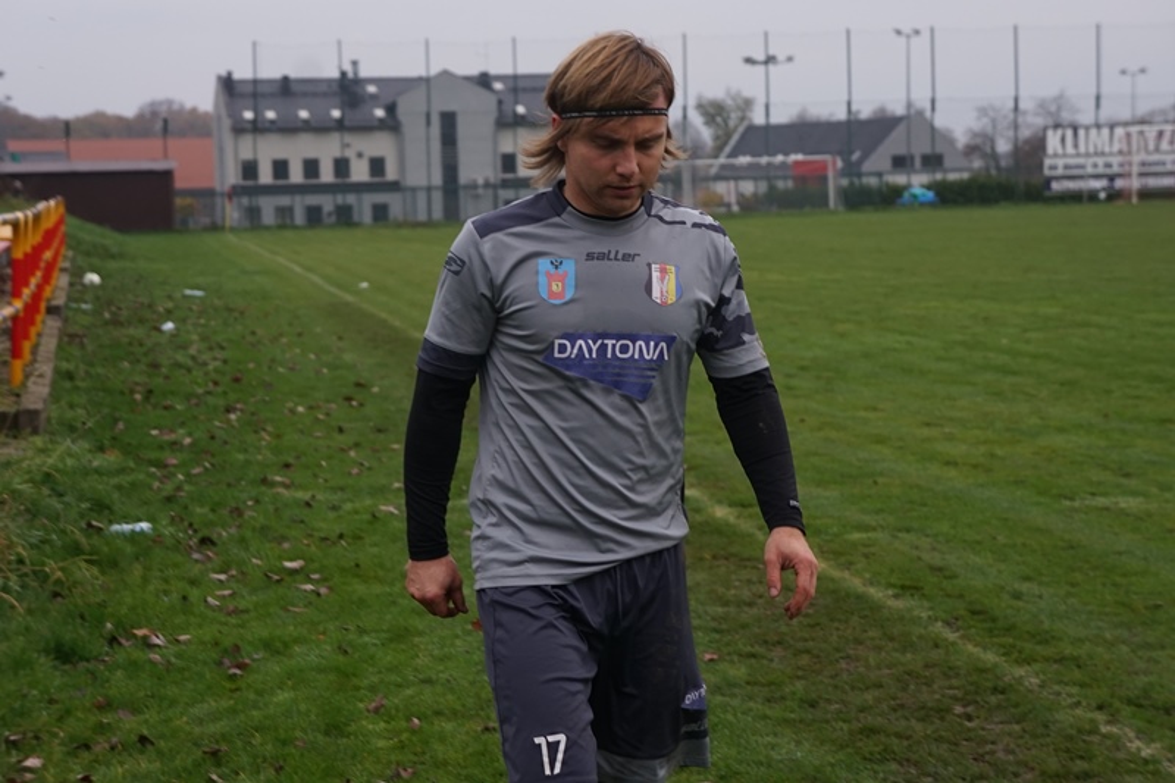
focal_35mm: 82
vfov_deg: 16.6
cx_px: 588
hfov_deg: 24.8
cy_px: 392
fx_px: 2676
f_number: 5.6
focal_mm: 55
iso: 400
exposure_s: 1/160
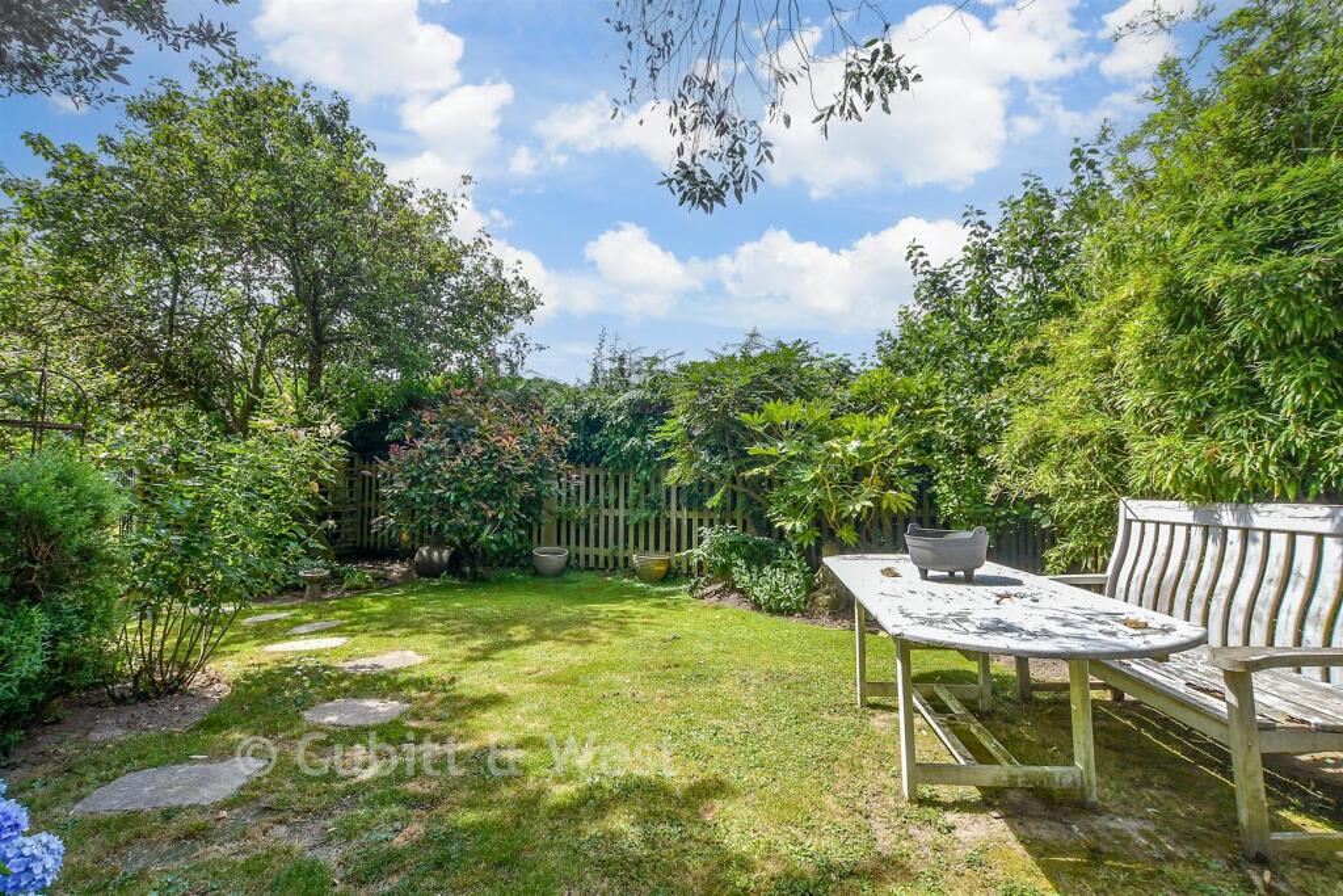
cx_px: 672
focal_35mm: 15
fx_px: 560
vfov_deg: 77.3
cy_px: 448
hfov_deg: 100.4
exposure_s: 1/160
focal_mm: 10
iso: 160
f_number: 8
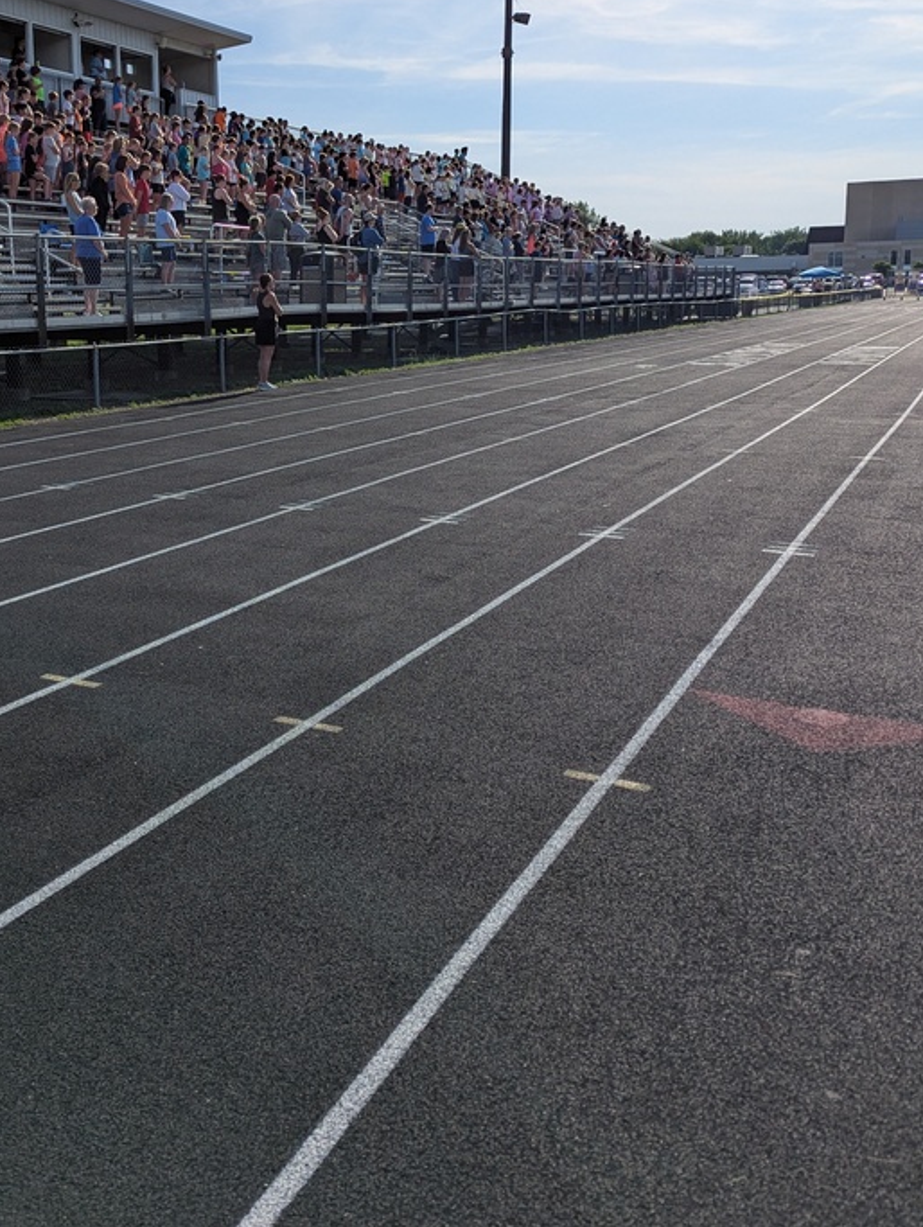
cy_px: 465
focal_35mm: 36
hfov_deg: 38.9
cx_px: 254
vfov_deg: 50.8
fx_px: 1277
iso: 37
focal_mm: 6.81
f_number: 1.85
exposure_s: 1/3333
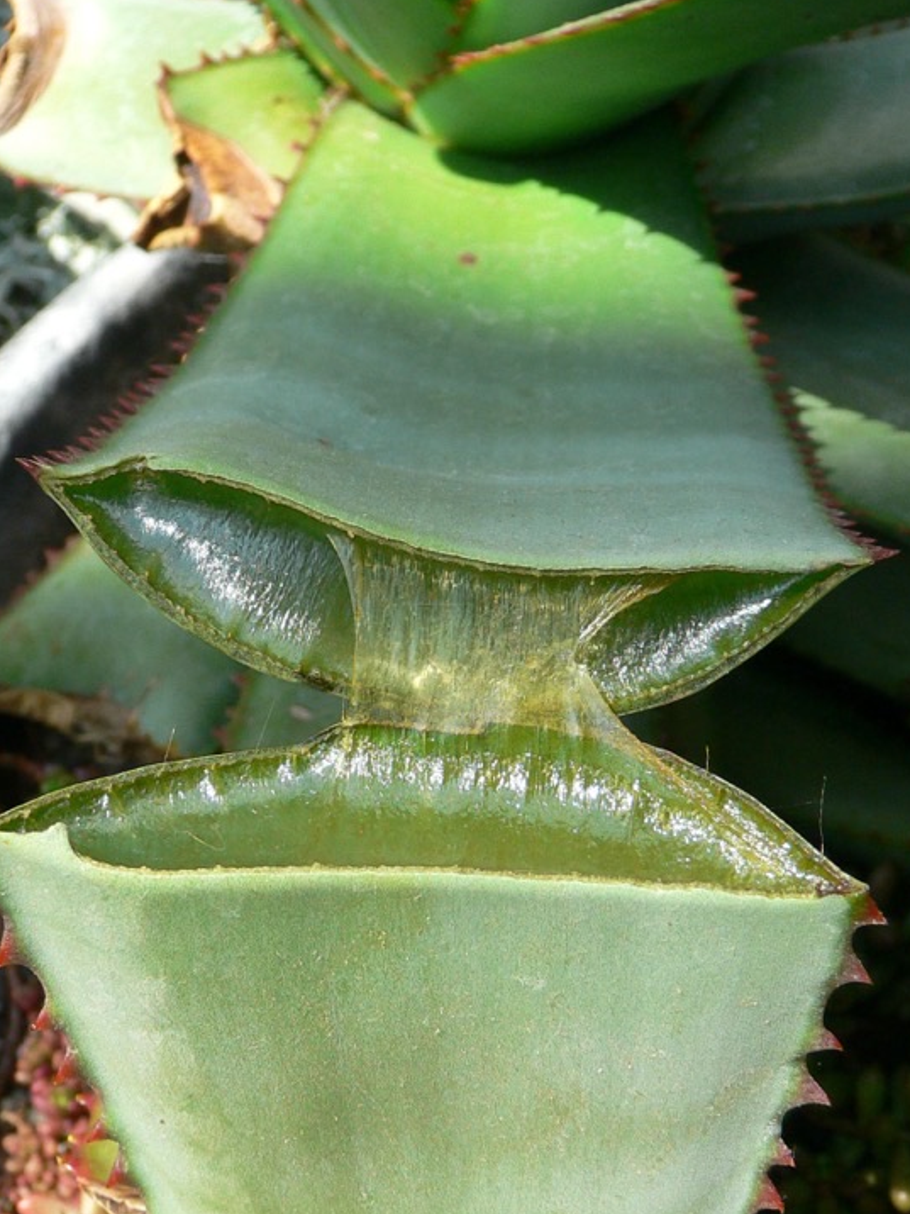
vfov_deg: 42.9
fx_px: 1542
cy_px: 685
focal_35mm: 44
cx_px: 447
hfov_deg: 32.9
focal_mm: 4.6
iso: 100
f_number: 4
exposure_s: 1/250
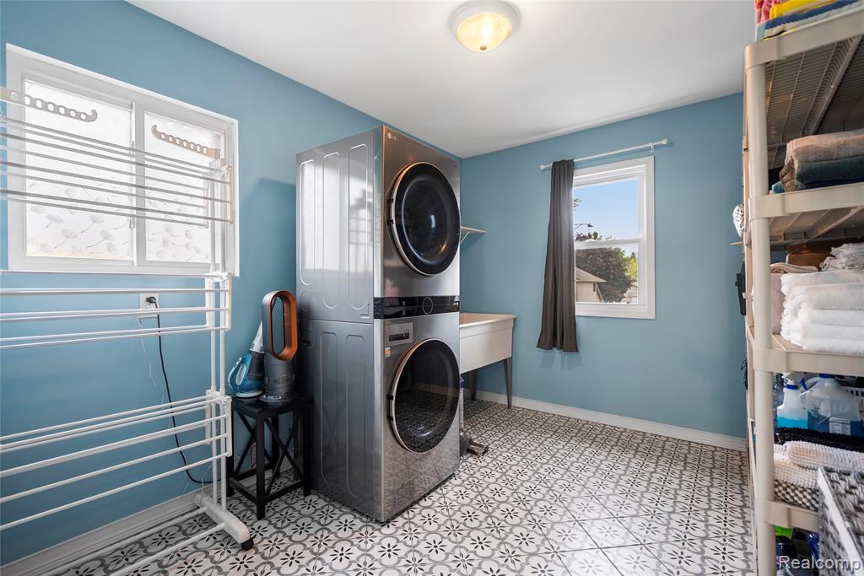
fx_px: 384
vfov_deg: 73.8
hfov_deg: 96.7
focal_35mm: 16
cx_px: 432
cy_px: 288
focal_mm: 16
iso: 100
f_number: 4
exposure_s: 1/2
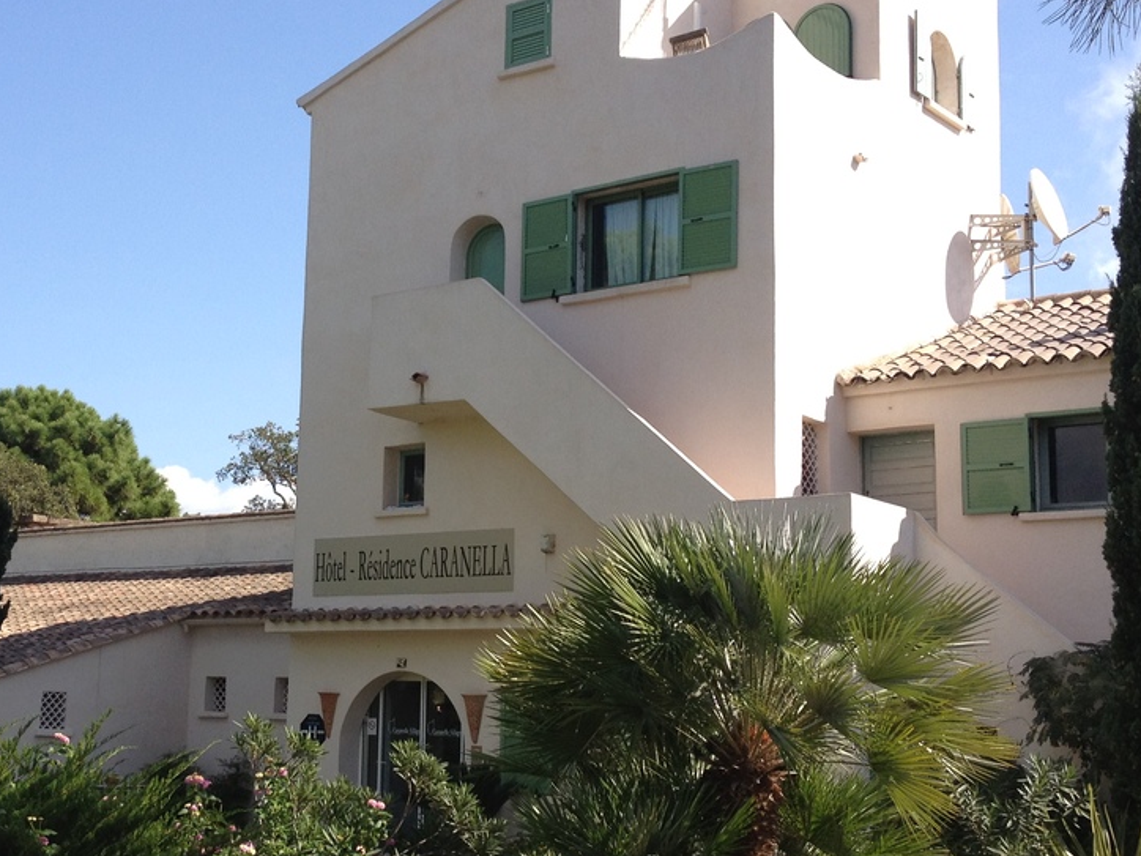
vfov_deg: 25.2
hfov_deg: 32.8
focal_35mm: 58
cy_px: 445
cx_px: 348
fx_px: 1912
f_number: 2.4
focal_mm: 4.28
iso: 64
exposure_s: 1/1062
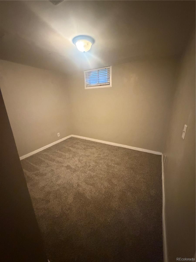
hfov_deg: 85.7
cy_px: 131
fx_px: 106
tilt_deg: -19.1
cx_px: 98
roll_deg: +1.2
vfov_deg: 102.1
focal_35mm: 14
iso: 1000
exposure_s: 1/40
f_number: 2.2
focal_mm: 2.22
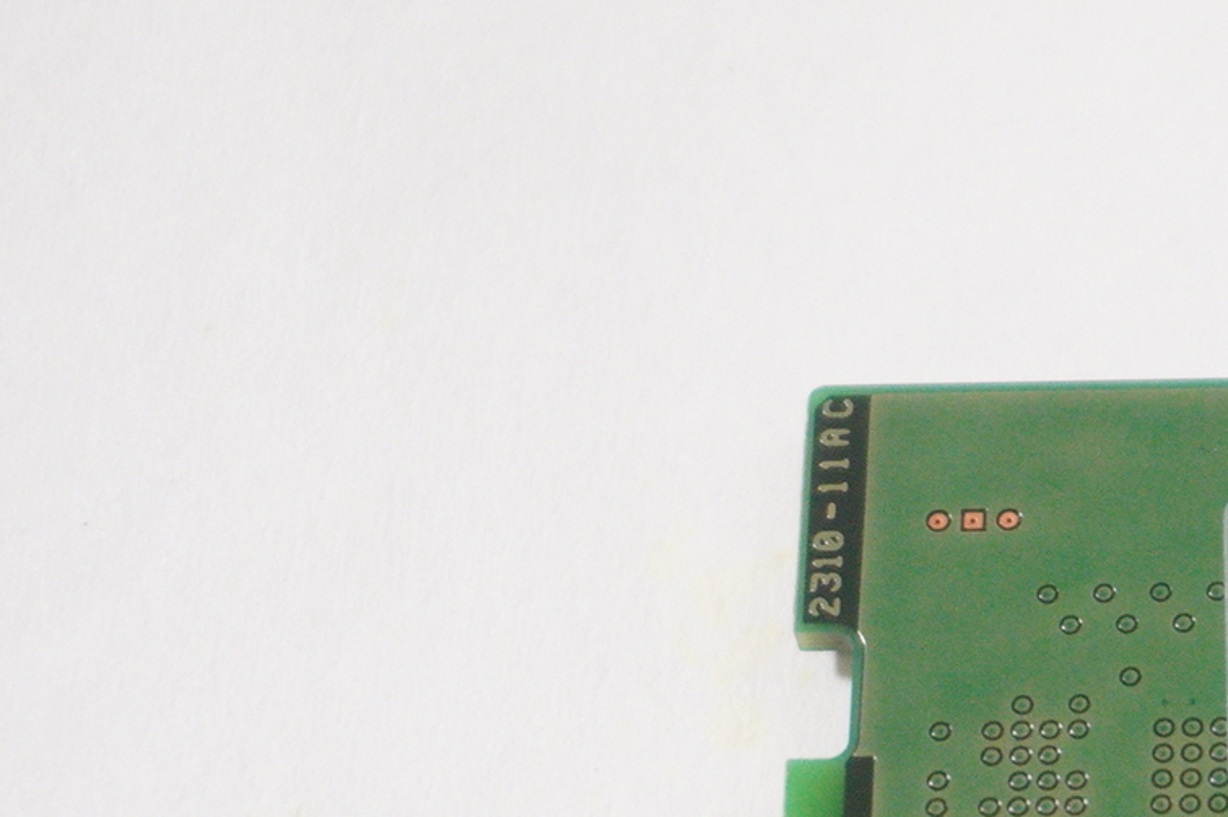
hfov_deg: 9.3
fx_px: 7282
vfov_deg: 6.4
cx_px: 1958
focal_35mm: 214
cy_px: 949
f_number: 5.6
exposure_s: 1/200
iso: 1600
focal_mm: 43
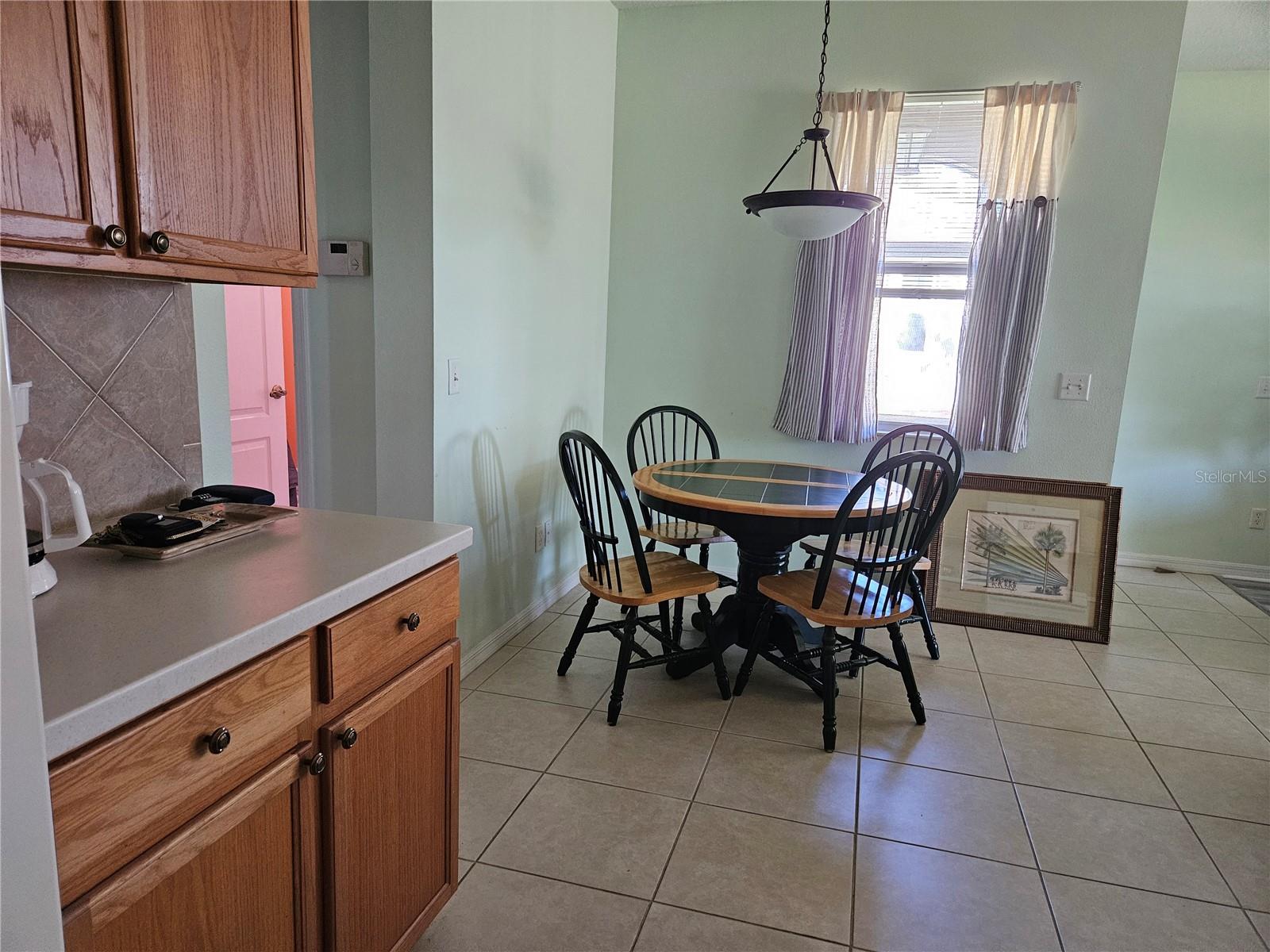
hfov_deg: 73.9
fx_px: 844
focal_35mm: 23
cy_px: 476
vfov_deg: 58.9
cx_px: 635
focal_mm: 5.4
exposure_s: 1/60
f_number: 1.8
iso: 640
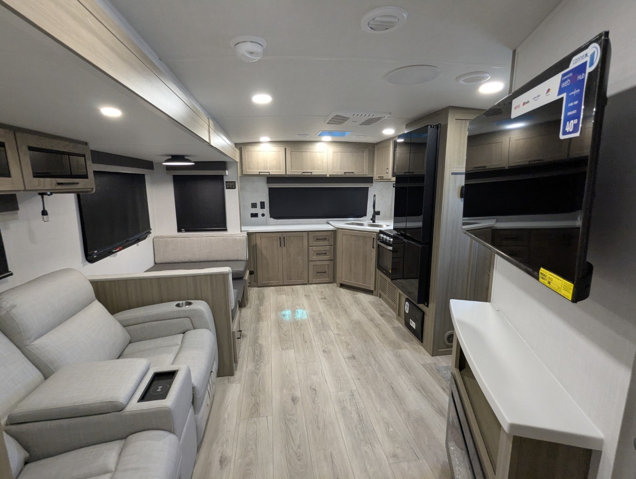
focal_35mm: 16
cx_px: 318
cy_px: 240
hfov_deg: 94.4
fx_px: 294
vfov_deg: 78.2
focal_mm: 2.35
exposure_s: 1/77.8
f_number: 2.2
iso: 359
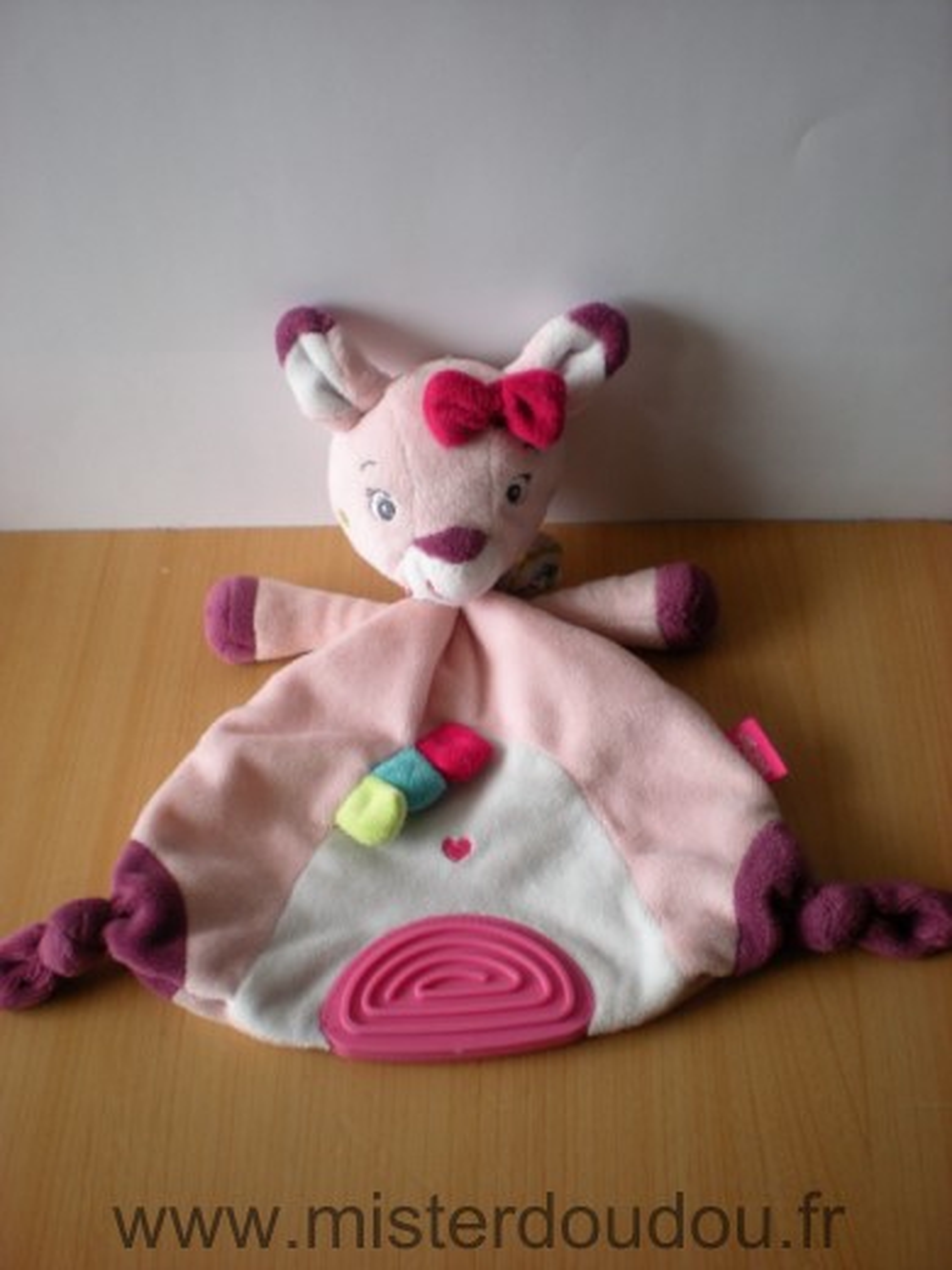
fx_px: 1393
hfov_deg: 37.7
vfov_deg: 49.0
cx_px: 476
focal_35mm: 38
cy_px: 635
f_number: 3.1
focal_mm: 6.3
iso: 135
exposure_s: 1/59.6
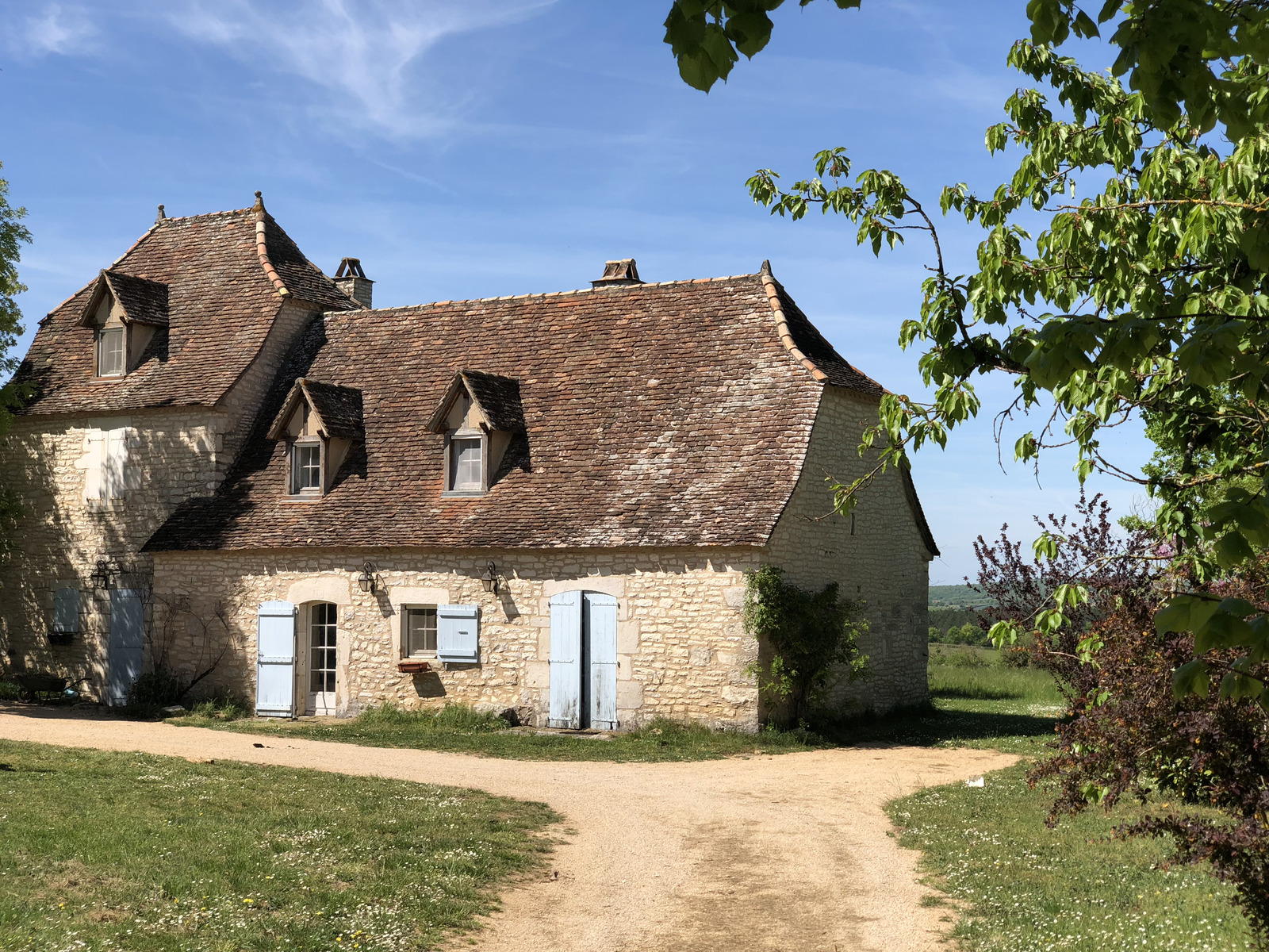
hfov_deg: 36.8
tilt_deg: +4.8
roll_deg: +0.6
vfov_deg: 28.0
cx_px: 634
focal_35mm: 52
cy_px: 476
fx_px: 1906
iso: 16
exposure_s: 1/1066
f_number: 2.4
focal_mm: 6
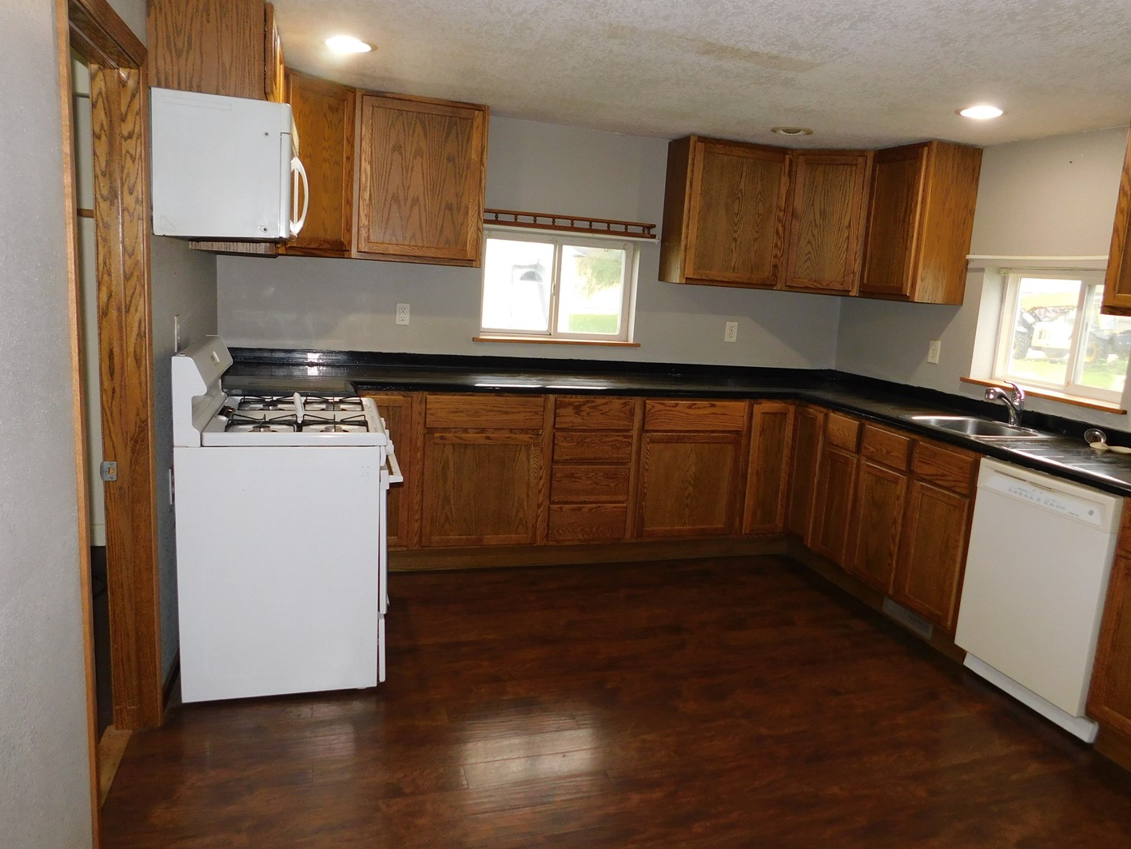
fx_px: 850
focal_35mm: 26
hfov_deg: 67.1
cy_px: 427
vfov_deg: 53.1
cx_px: 621
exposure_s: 1/30
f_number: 3
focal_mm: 4
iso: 200
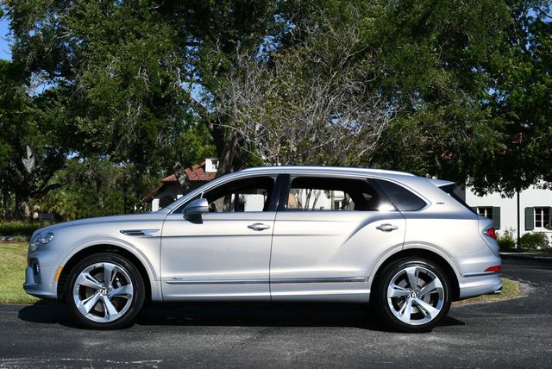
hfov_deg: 41.1
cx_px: 276
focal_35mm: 48
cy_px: 184
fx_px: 737
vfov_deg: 28.1
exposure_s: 1/320
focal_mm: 24
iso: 100
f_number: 9
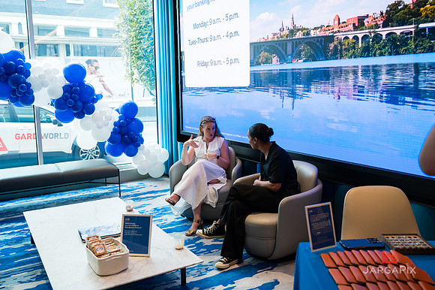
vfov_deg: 40.2
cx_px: 206
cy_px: 137
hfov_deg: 57.6
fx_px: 396
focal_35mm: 33
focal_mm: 29.5
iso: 640
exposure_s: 1/160
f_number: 4
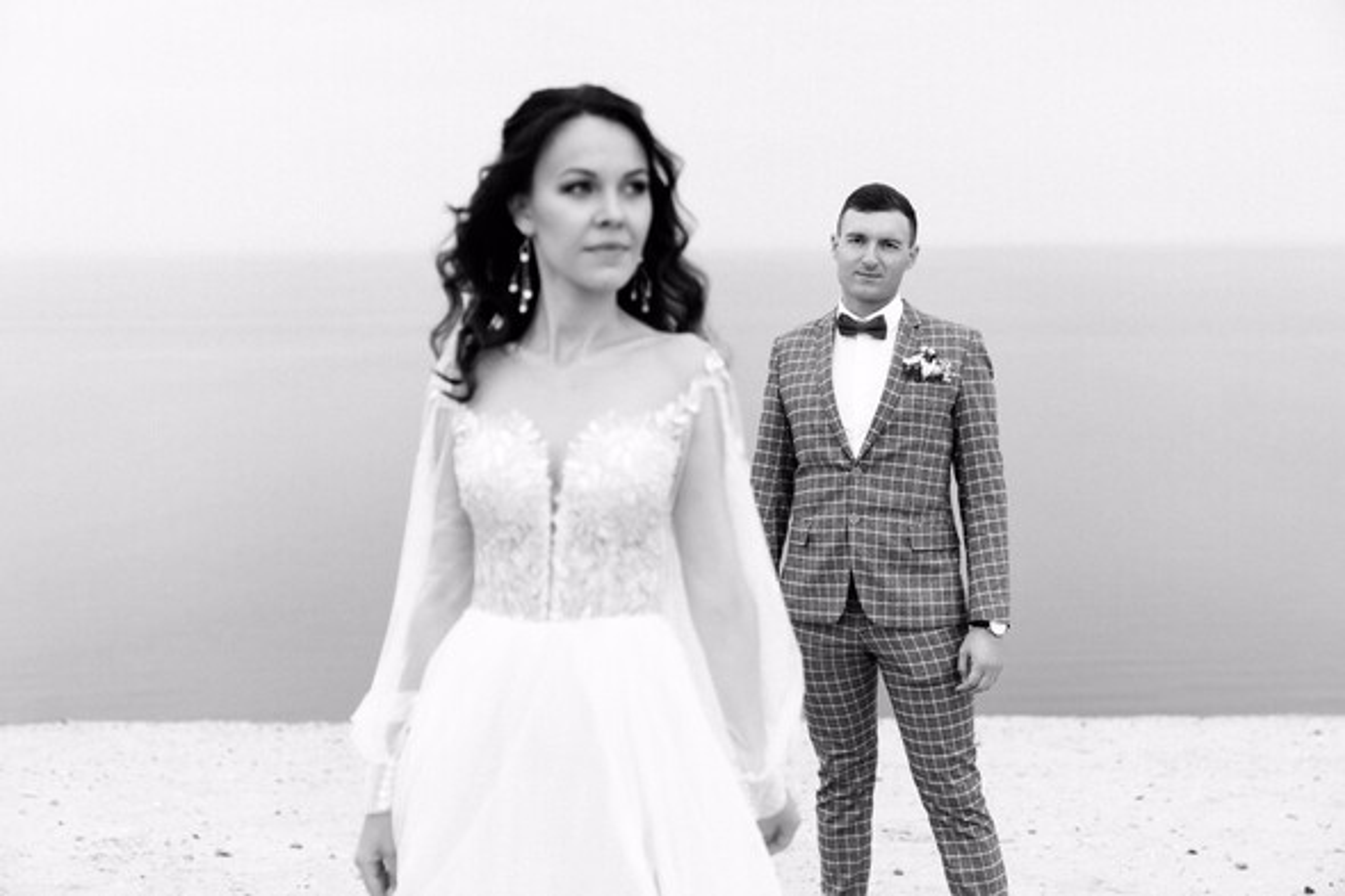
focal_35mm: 53
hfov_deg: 37.5
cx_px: 672
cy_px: 448
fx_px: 1979
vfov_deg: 25.5
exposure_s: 1/400
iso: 64
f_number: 2.8
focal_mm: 53
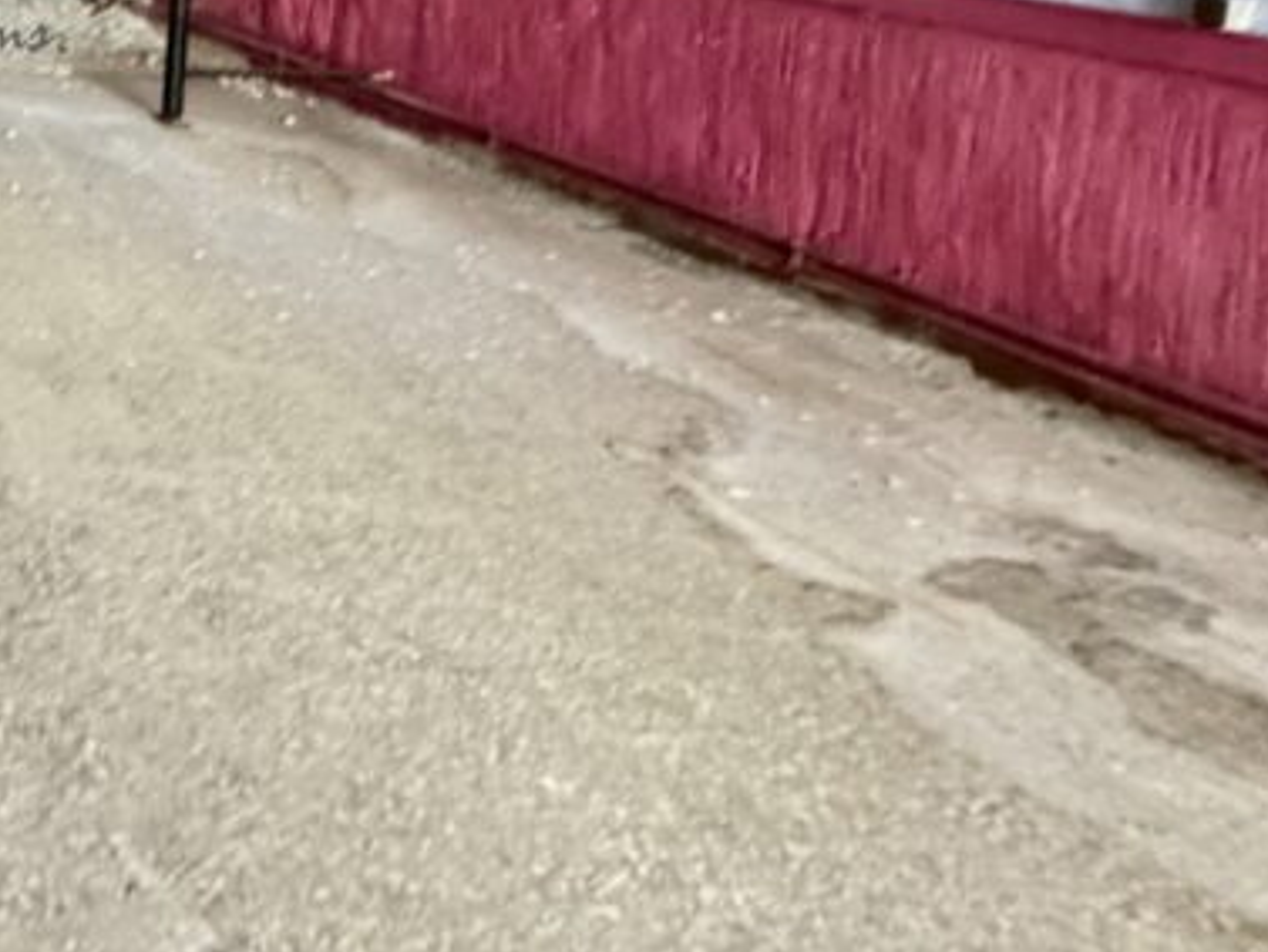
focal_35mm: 38
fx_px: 1392
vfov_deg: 32.3
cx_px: -380
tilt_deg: -1.0
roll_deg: +1.3
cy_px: -145
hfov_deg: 34.5
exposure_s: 1/60
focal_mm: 2.22
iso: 800
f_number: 2.2
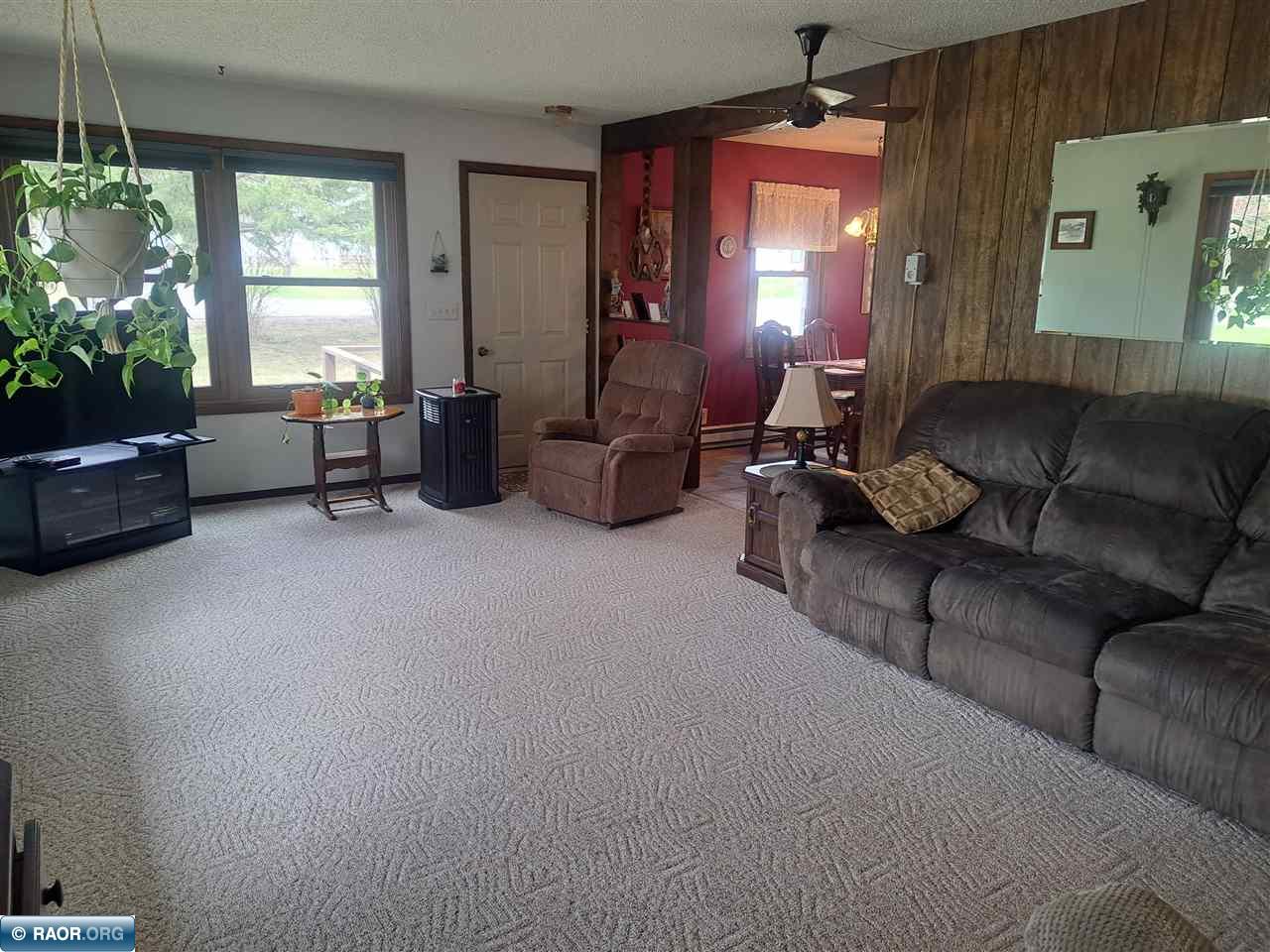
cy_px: 476
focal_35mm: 24
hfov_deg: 71.6
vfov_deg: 56.8
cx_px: 635
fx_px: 881
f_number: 1.8
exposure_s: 1/60
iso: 100
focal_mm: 5.23
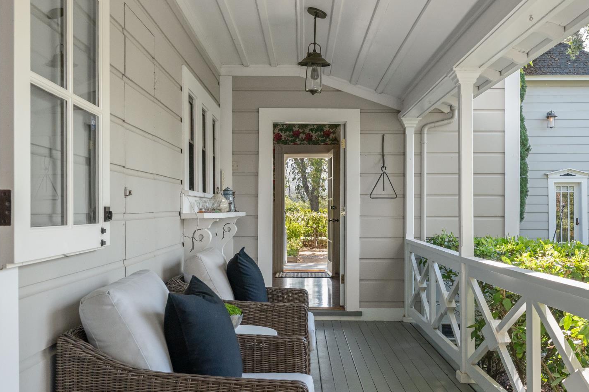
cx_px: 307
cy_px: 206
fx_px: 622
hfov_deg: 50.7
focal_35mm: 38
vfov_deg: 35.0
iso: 1600
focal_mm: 24
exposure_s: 1/250
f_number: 8
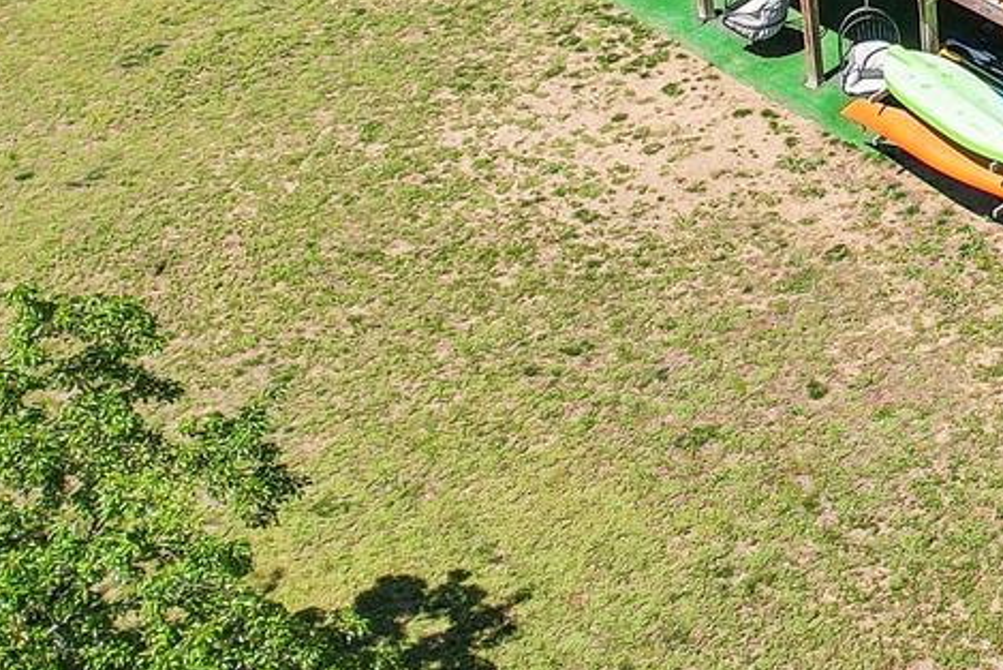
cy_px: -299
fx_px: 2675
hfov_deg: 19.2
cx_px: 1386
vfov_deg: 13.5
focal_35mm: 96
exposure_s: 1/1500
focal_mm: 8.4
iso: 100
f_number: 2.8
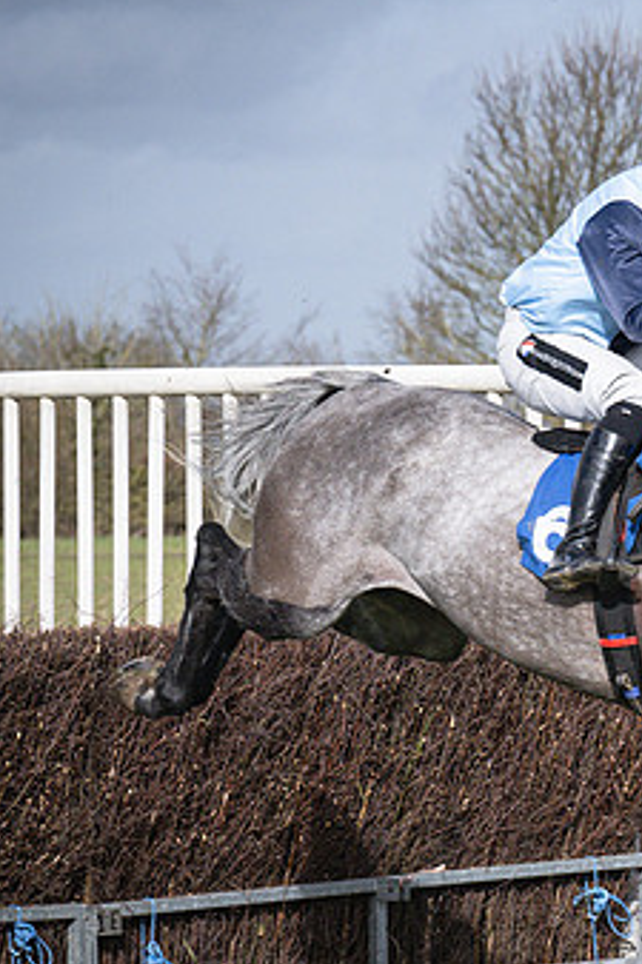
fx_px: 8059
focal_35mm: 301
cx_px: 413
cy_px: 585
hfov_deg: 4.6
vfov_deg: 6.8
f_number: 4
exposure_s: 1/4000
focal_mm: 70
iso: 400
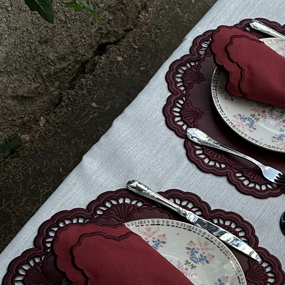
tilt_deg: -59.2
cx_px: 335
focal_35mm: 82
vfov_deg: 20.2
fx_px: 764
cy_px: 308
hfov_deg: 19.9
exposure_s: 1/2410
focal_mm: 6.86
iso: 80
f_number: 1.78
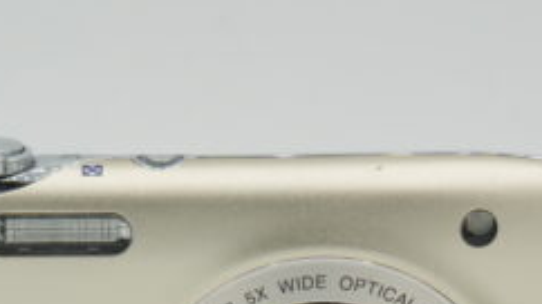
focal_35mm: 253
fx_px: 3640
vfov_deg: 4.8
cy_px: 427
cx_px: 175
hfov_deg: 8.5
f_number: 13
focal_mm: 65
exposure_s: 1/320
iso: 640
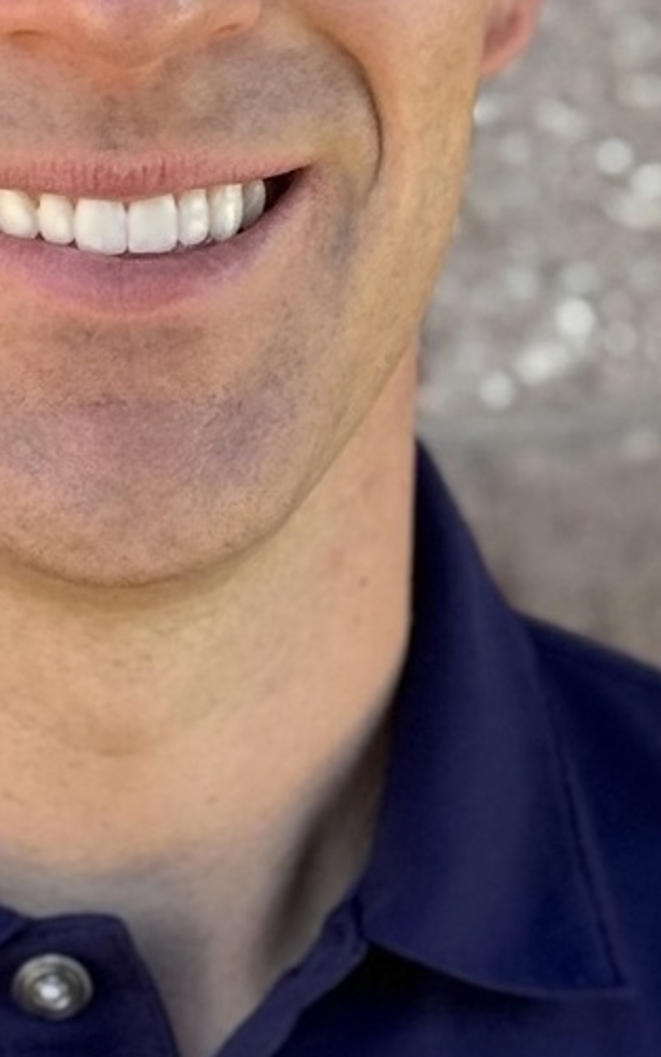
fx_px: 3975
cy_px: 247
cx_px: 6
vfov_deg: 15.1
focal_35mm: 138
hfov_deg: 9.4
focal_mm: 6.76
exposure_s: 1/527
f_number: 1.78
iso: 64
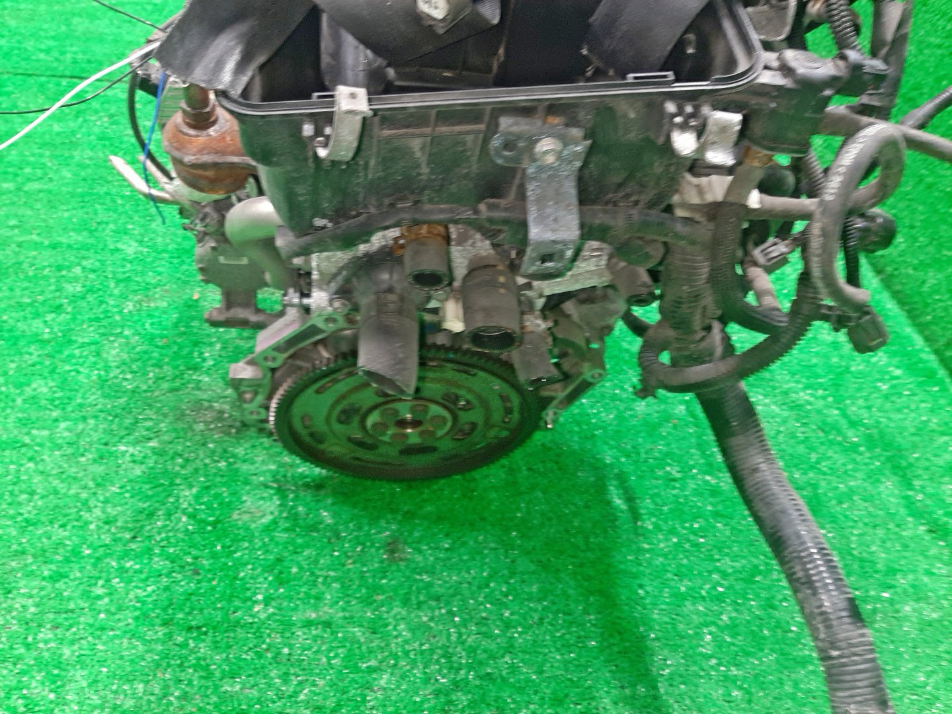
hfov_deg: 67.3
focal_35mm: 26
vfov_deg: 53.1
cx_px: 476
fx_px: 715
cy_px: 357
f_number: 1.7
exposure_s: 1/25
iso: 181
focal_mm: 3.93
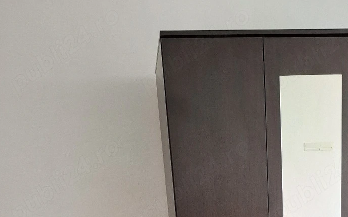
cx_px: 228
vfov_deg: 22.3
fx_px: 446
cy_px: 331
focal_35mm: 47
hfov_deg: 42.2
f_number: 1.8
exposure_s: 1/25
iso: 400
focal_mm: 5.54
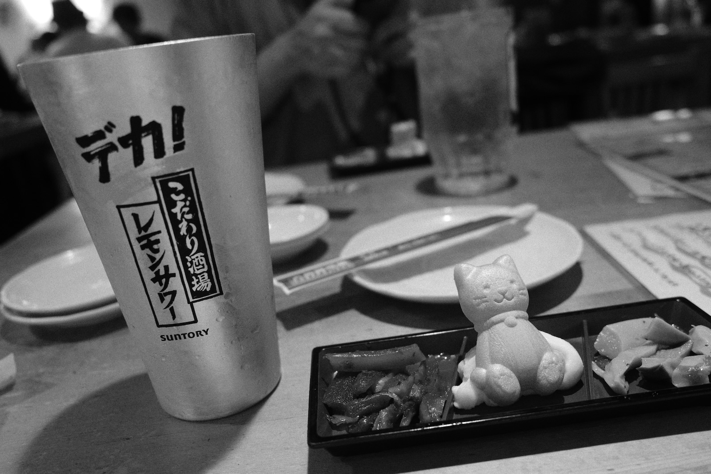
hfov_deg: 65.5
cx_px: 356
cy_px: 237
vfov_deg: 46.4
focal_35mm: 28
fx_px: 553
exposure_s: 1/30
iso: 1000
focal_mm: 18.3
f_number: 2.8
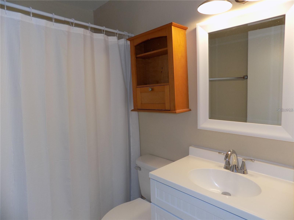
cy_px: 110
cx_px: 147
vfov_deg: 58.9
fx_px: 195
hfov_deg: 73.9
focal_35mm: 23
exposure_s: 1/30
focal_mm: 4
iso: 140
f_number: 3.1
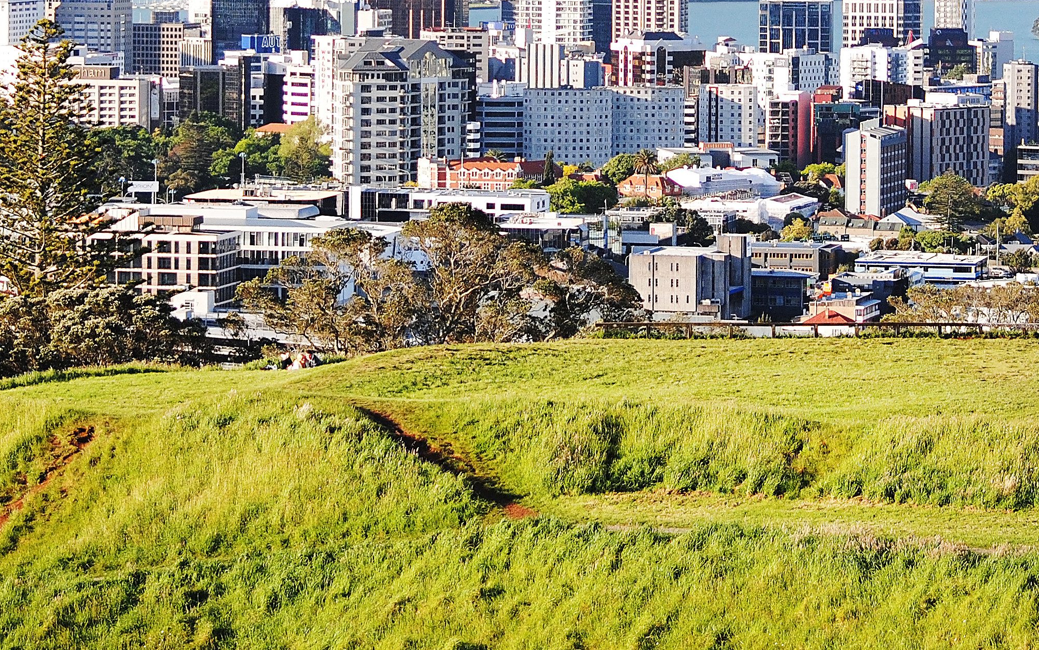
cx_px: 530
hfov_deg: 10.2
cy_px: 2
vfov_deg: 6.4
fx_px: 5833
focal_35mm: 206
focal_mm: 70
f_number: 4
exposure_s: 1/250
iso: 200
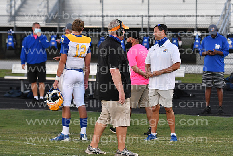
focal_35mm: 168
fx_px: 1088
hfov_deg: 12.2
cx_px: 116
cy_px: 78
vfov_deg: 8.2
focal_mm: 112
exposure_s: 1/800
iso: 1600
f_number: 4
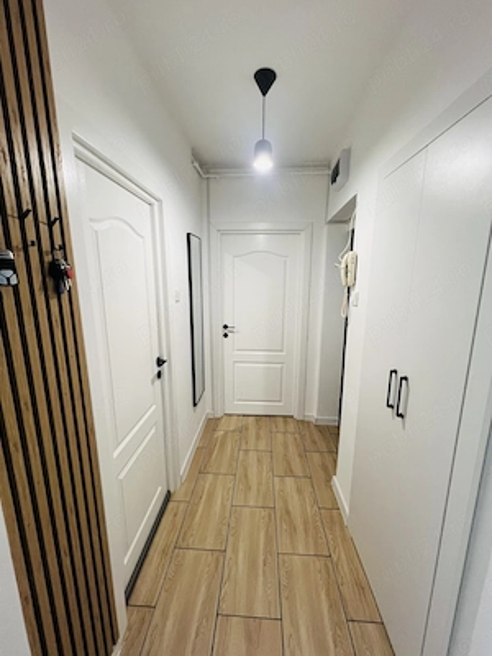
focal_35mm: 13
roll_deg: -0.5
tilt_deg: -10.1
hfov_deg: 89.9
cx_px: 246
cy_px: 328
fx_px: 246
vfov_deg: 106.2
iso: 250
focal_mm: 1.57
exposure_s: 1/81
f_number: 1.8
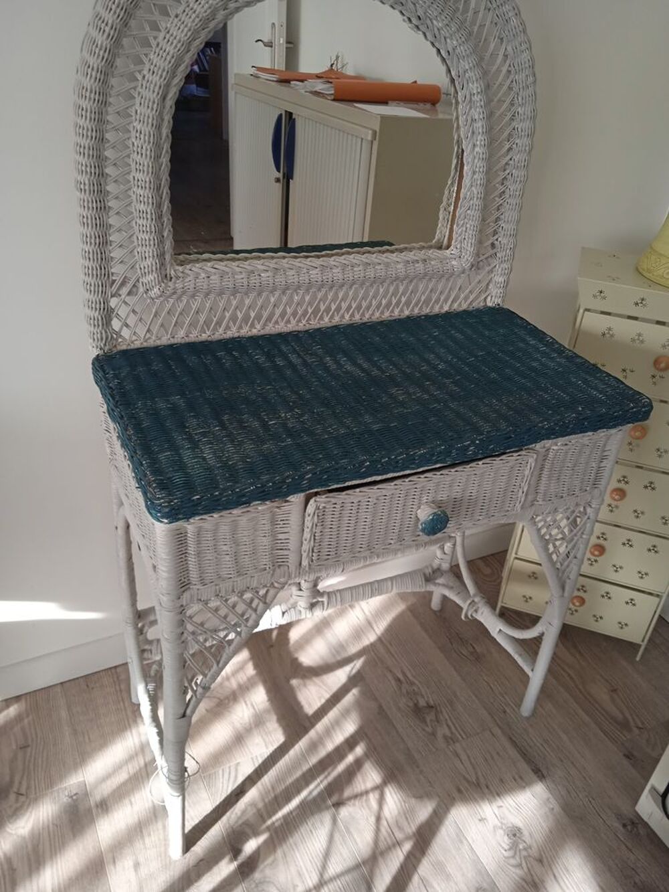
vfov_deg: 63.4
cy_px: 446
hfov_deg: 49.8
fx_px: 721
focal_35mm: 28
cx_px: 334
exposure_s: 1/50
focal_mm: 3.43
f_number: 2.2
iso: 115
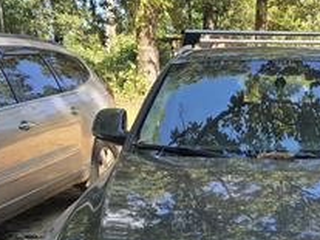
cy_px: 277
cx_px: 271
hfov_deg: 33.1
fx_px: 517
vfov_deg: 24.0
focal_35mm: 56
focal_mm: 6.3
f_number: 1.7
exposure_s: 1/225
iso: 12
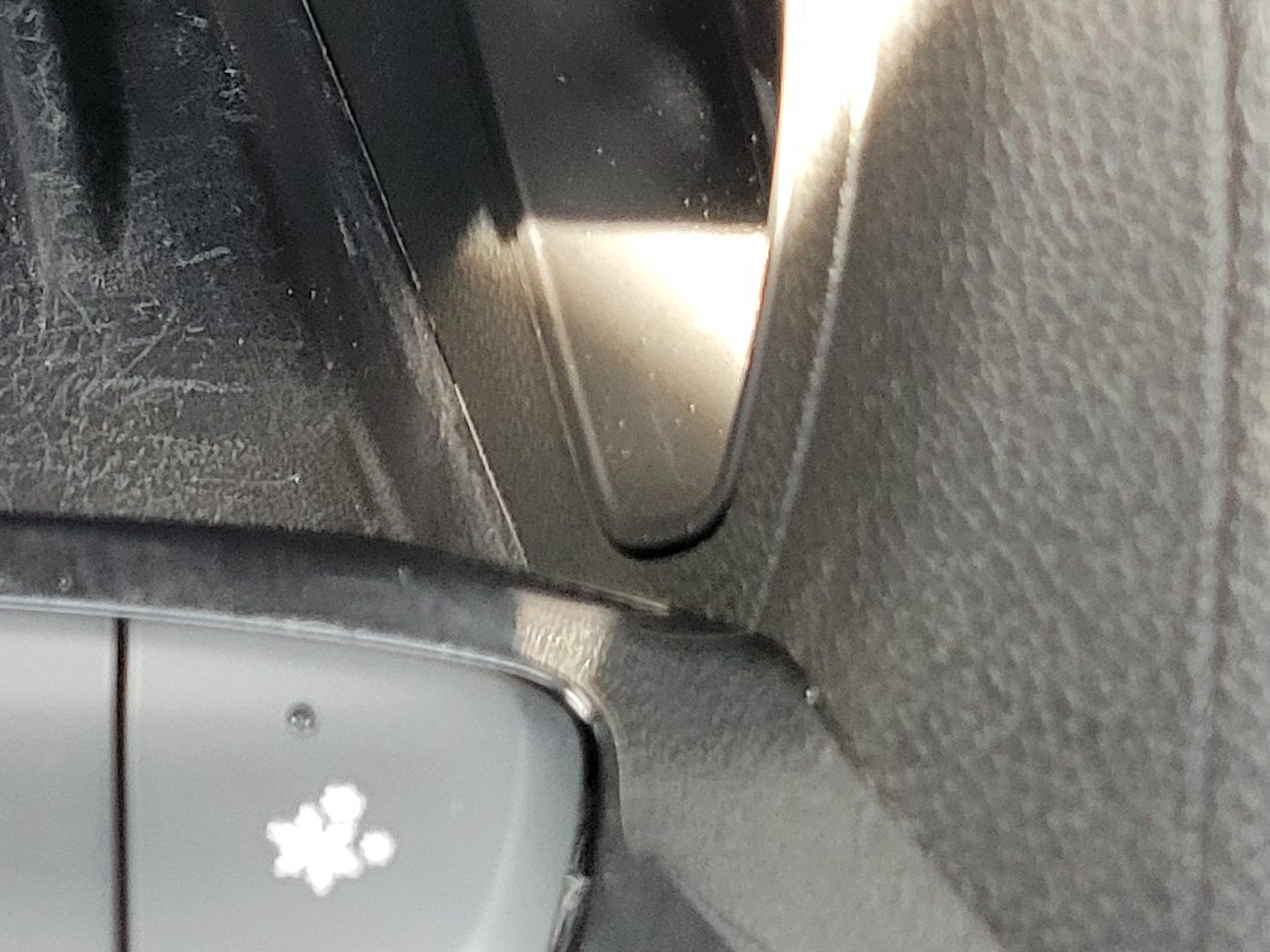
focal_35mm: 97
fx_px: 3559
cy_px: 102
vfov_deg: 15.1
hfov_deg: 17.8
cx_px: -703
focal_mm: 5.4
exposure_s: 1/120
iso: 320
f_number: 1.8
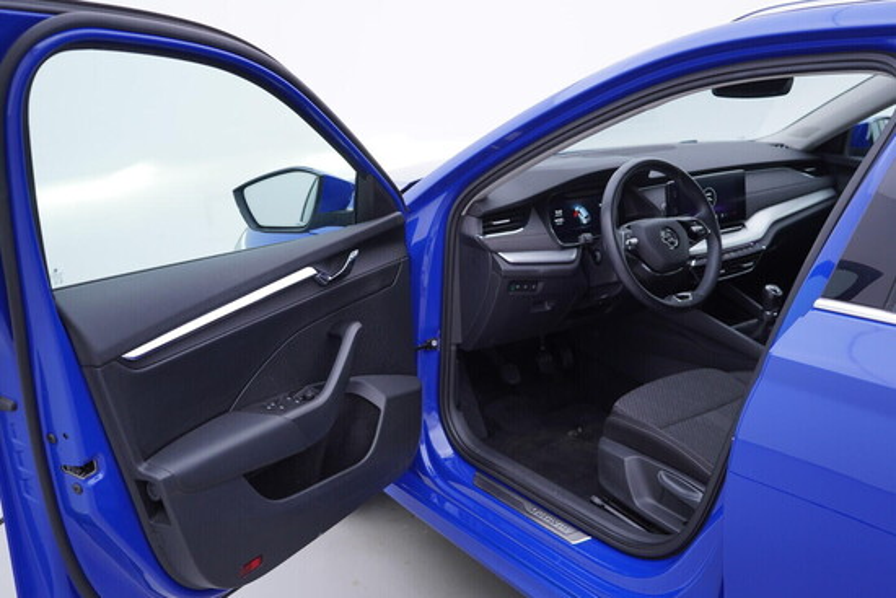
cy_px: 299
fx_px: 896
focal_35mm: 36
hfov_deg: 53.1
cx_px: 448
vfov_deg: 36.9
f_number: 3.2
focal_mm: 24
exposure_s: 1/50
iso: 125
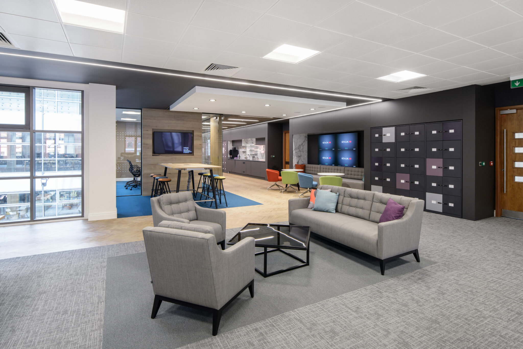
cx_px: 262
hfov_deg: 86.9
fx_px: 276
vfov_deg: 64.5
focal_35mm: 19
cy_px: 174
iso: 160
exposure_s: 1/1.25
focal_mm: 19
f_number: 14
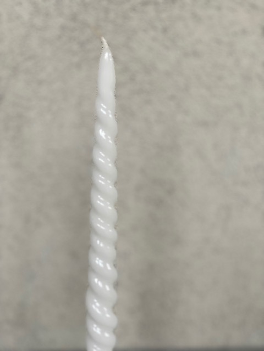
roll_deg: -0.6
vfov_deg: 36.8
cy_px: 176
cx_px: 132
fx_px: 529
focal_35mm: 52
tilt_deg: -14.9
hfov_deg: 28.0
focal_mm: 6
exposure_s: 1/122
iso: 250
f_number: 2
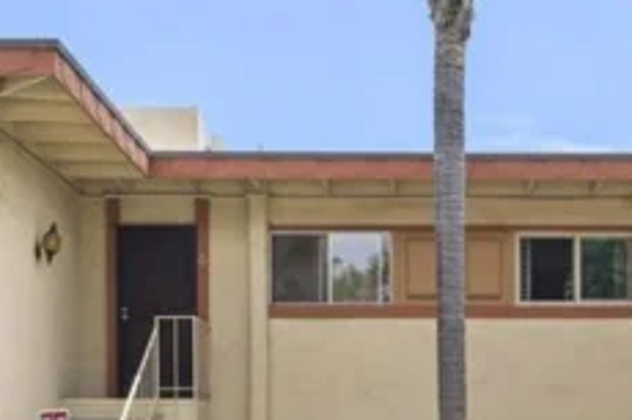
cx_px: 431
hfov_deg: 27.5
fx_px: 1281
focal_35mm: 73
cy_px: 99
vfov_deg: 18.5
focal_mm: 20
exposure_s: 1/320
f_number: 8
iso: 500
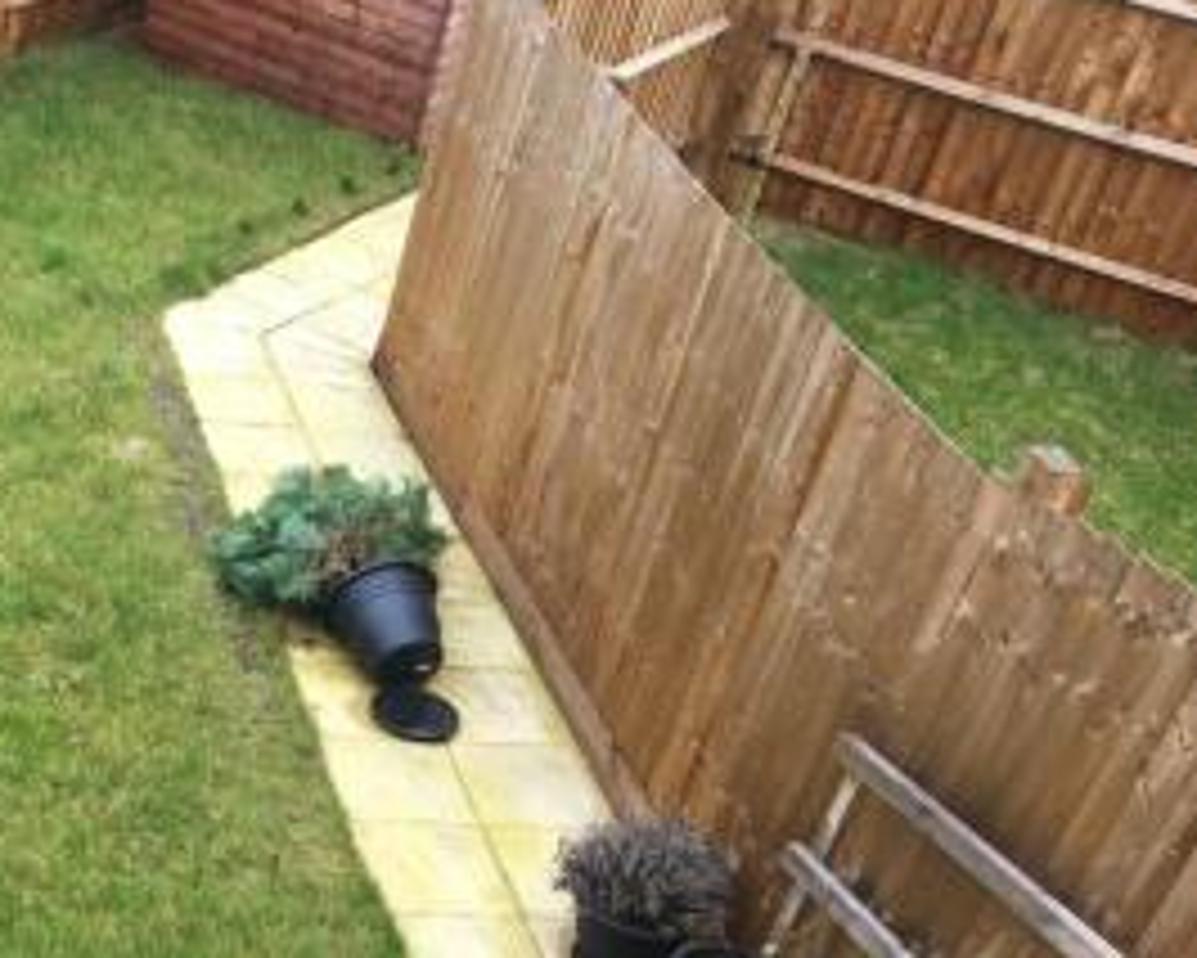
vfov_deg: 24.3
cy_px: 722
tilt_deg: -38.4
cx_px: -88
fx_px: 2197
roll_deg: -7.2
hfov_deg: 28.0
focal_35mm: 62
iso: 25
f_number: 2.2
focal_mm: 4.15
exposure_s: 1/110
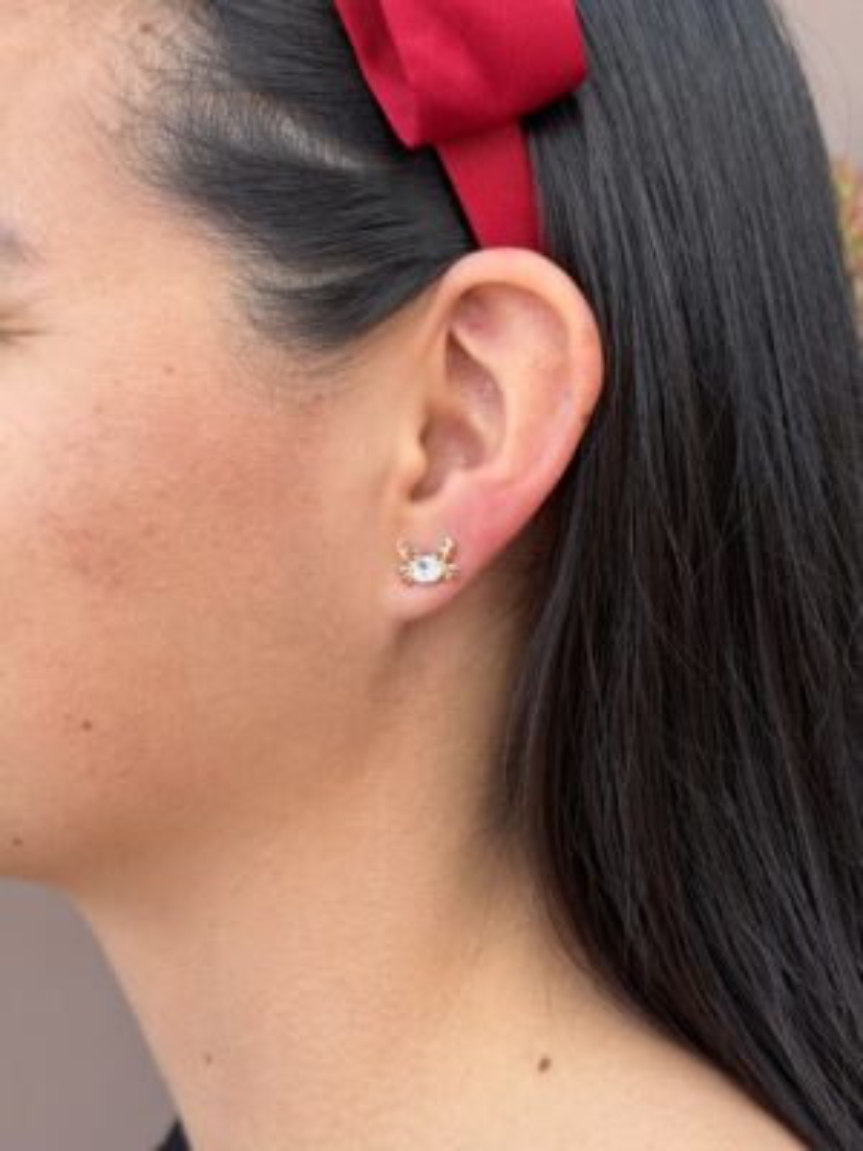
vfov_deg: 39.7
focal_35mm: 48
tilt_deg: -9.3
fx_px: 1596
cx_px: 432
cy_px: 576
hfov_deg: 30.3
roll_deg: +0.1
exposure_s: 1/641
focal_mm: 6.76
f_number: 1.78
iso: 64
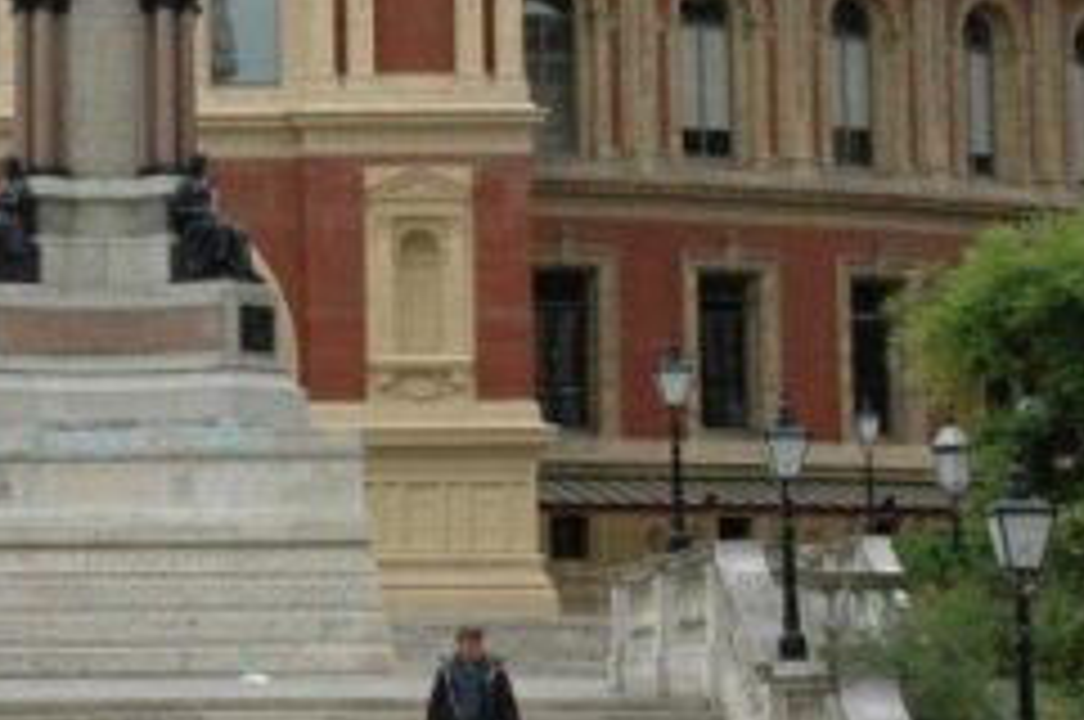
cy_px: 50
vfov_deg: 8.7
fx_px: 4736
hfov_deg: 13.0
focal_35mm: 158
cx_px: 135
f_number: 6.3
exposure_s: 1/400
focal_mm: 35
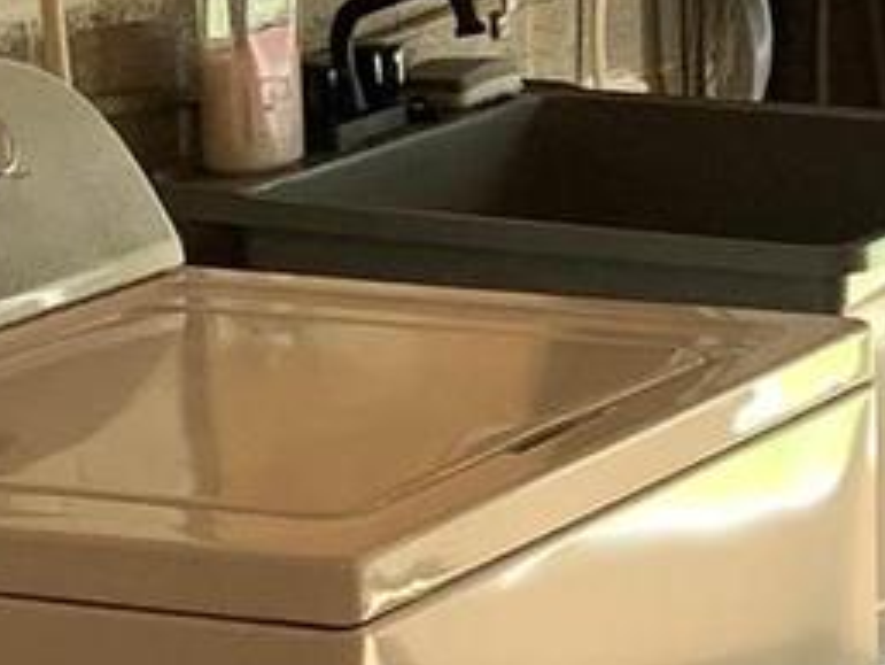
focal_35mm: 207
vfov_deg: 7.2
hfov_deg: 9.5
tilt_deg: -11.1
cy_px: 234
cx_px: 1002
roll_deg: +0.2
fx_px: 5295
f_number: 1.8
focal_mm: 4.25
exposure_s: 1/120
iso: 100
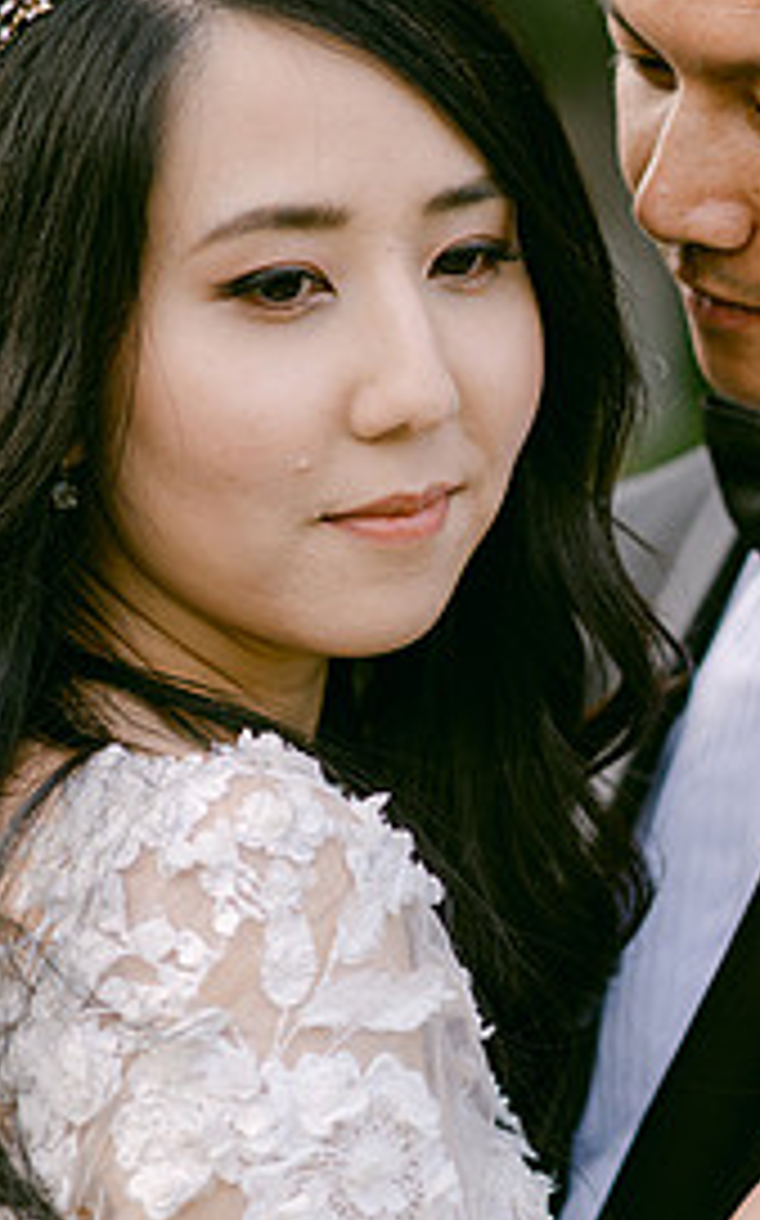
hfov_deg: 9.1
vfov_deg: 14.4
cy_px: 990
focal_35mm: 144
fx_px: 4780
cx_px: 630
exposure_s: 1/320
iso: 100
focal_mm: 85
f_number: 2.8
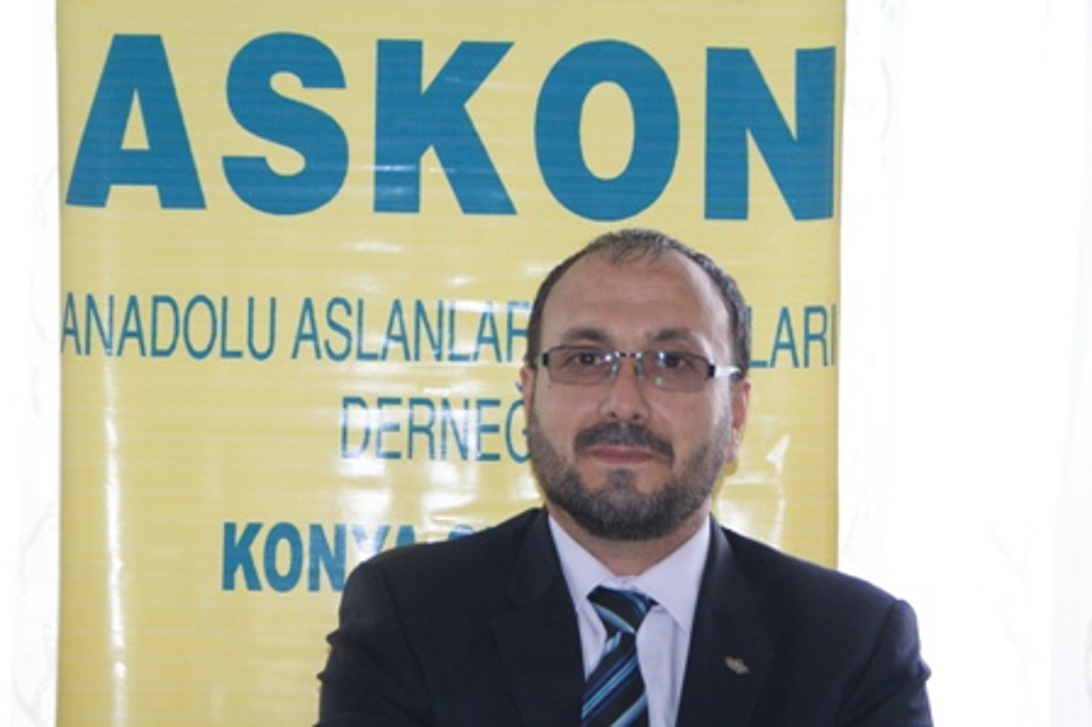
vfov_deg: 13.0
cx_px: 546
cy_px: 364
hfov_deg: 19.5
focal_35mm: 105
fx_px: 3183
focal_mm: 70
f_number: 5.6
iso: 400
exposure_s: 1/125
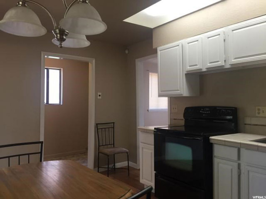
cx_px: 133
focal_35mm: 29
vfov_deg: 48.2
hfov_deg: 61.7
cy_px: 100
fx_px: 223
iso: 32
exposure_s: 1/30
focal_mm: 4.15
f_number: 2.2
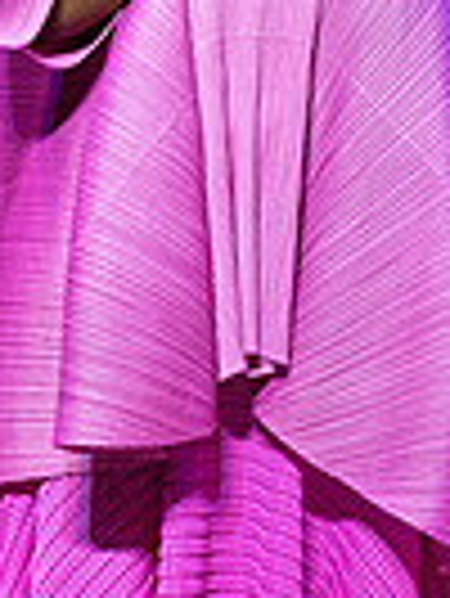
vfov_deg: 1.1
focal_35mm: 1803
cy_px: 336
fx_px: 31201
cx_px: 296
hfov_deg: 0.8
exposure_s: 1/320
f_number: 9
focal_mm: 348
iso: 4000
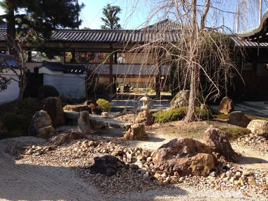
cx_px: 134
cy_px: 100
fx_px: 255
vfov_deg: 42.9
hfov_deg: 55.4
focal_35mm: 33
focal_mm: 4.13
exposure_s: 1/596
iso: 50
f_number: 2.4
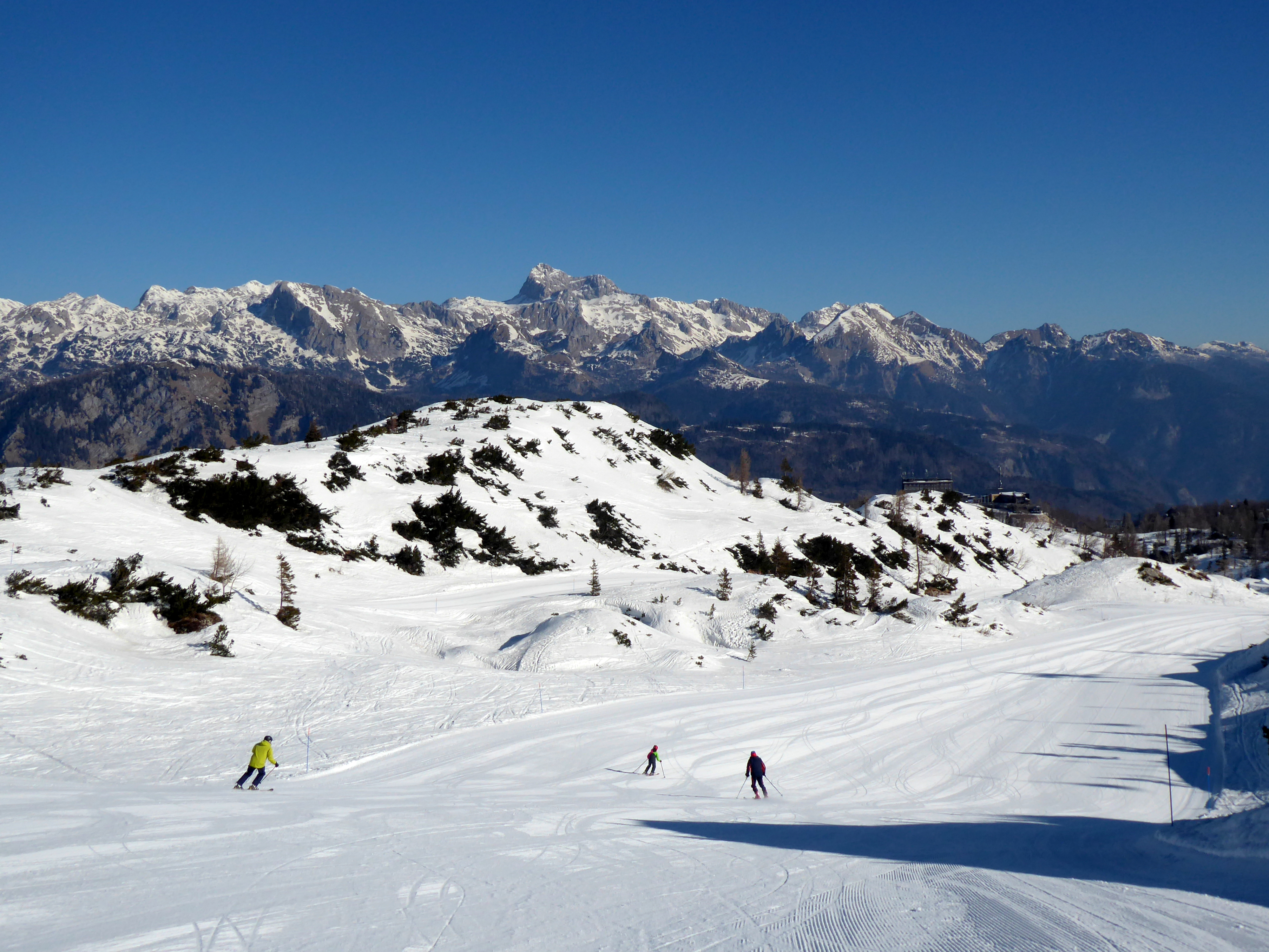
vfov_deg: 36.8
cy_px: 476
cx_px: 634
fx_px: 1430
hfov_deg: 47.9
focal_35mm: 39
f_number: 4
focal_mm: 6.7
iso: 80
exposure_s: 1/2000
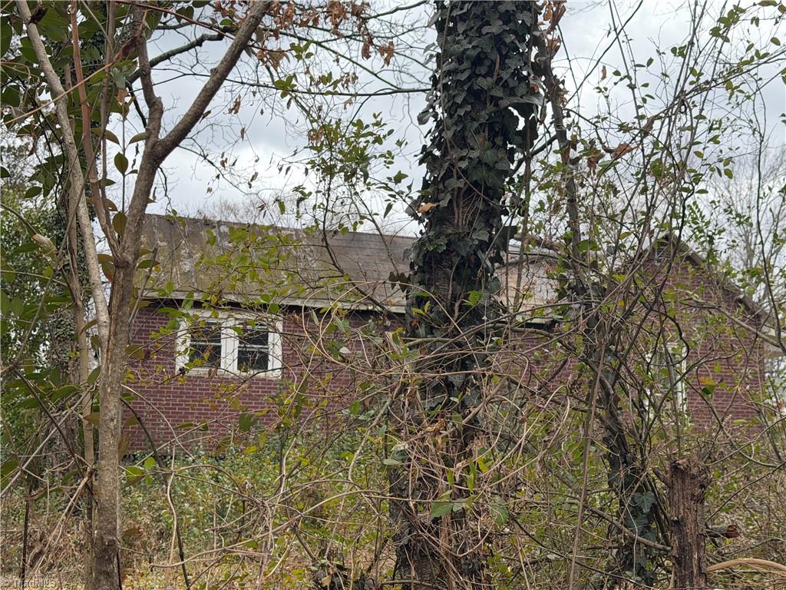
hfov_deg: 39.7
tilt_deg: +8.3
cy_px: 295
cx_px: 393
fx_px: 1090
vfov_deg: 30.3
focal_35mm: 48
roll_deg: -2.7
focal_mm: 6.76
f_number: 1.78
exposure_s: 1/1403
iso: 80
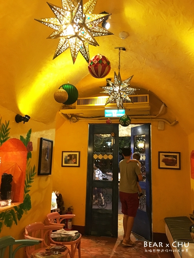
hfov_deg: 48.2
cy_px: 129
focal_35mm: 29
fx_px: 217
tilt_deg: +8.1
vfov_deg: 61.7
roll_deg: -2.5
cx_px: 97
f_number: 2.2
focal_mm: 4.15
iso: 250
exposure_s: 1/15
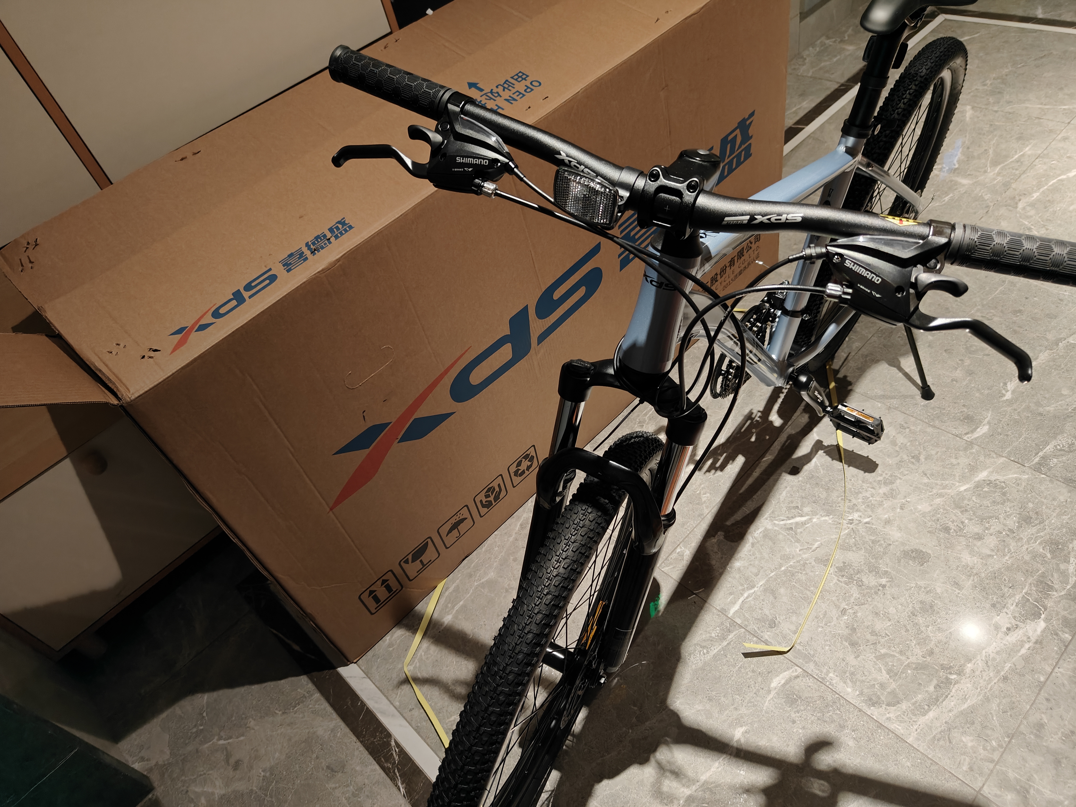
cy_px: 404
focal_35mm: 24
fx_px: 746
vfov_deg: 56.8
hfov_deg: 71.6
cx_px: 538
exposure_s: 1/44
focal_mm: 5.59
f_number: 1.8
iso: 640
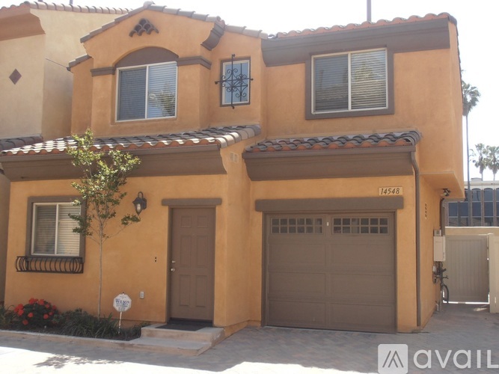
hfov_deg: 43.0
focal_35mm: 44
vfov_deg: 32.9
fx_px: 634
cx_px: 250
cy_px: 187
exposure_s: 1/250
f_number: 4.2
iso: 80
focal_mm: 7.87
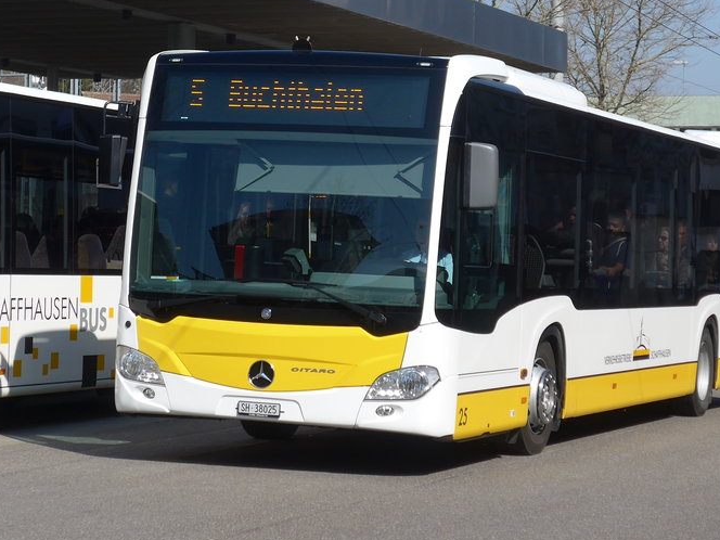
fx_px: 2330
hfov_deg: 17.6
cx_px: 342
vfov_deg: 13.2
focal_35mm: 112
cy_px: 115
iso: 80
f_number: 3.7
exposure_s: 1/1300
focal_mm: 12.7
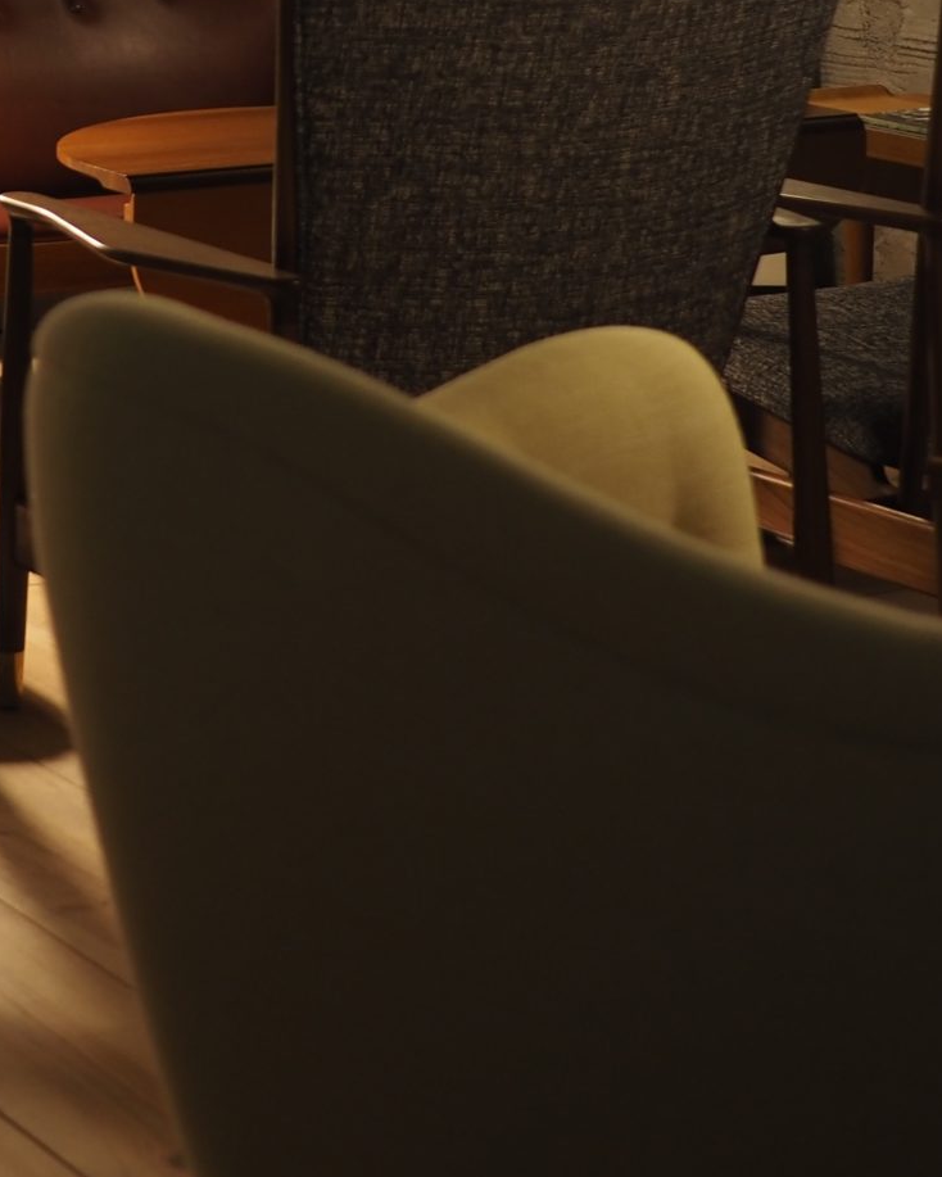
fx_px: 3797
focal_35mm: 109
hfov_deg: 14.0
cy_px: 67
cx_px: 158
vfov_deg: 17.3
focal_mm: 20
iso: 200
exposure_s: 1/15
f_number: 1.7
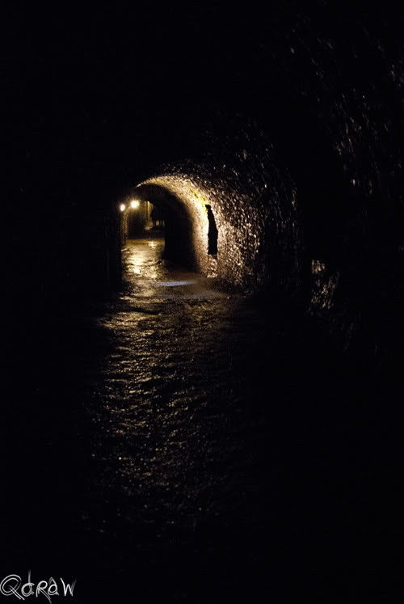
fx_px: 554
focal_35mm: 33
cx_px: 202
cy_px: 302
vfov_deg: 57.2
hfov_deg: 40.1
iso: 1600
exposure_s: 1/8
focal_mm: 22
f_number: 4.5
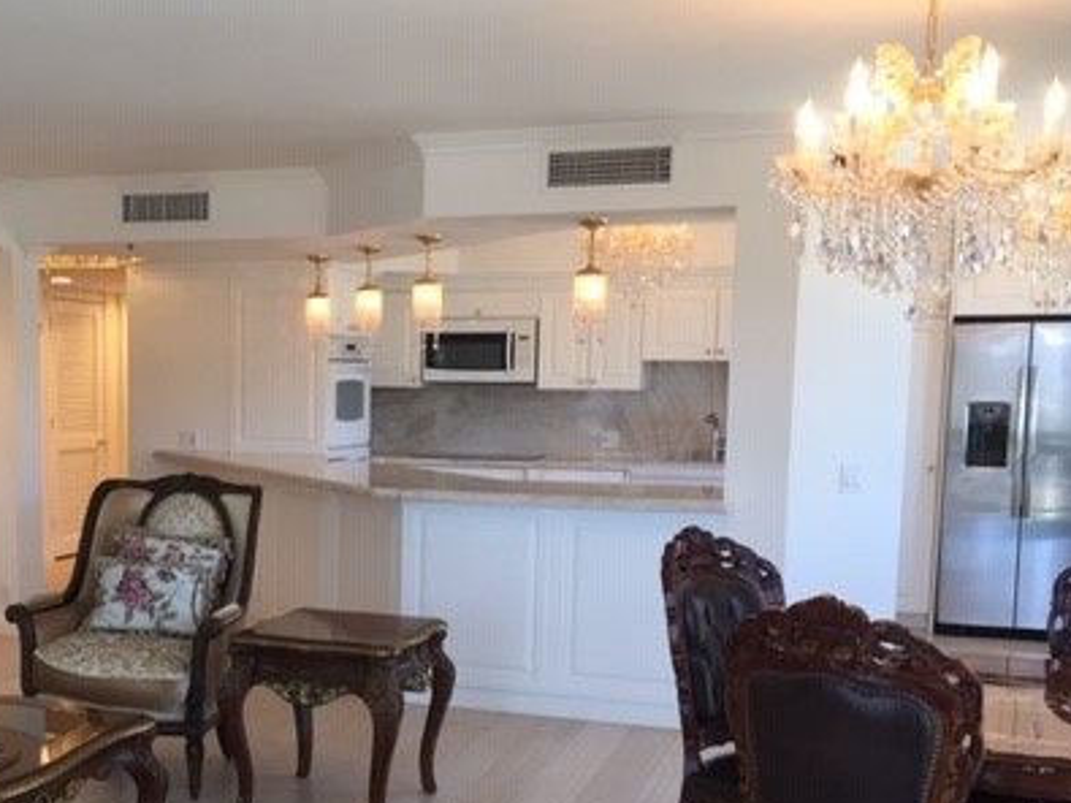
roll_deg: -1.2
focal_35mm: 47
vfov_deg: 30.5
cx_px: 306
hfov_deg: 39.6
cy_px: 559
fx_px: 1454
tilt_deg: -5.6
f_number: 2.2
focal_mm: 4.15
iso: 32
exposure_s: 1/40
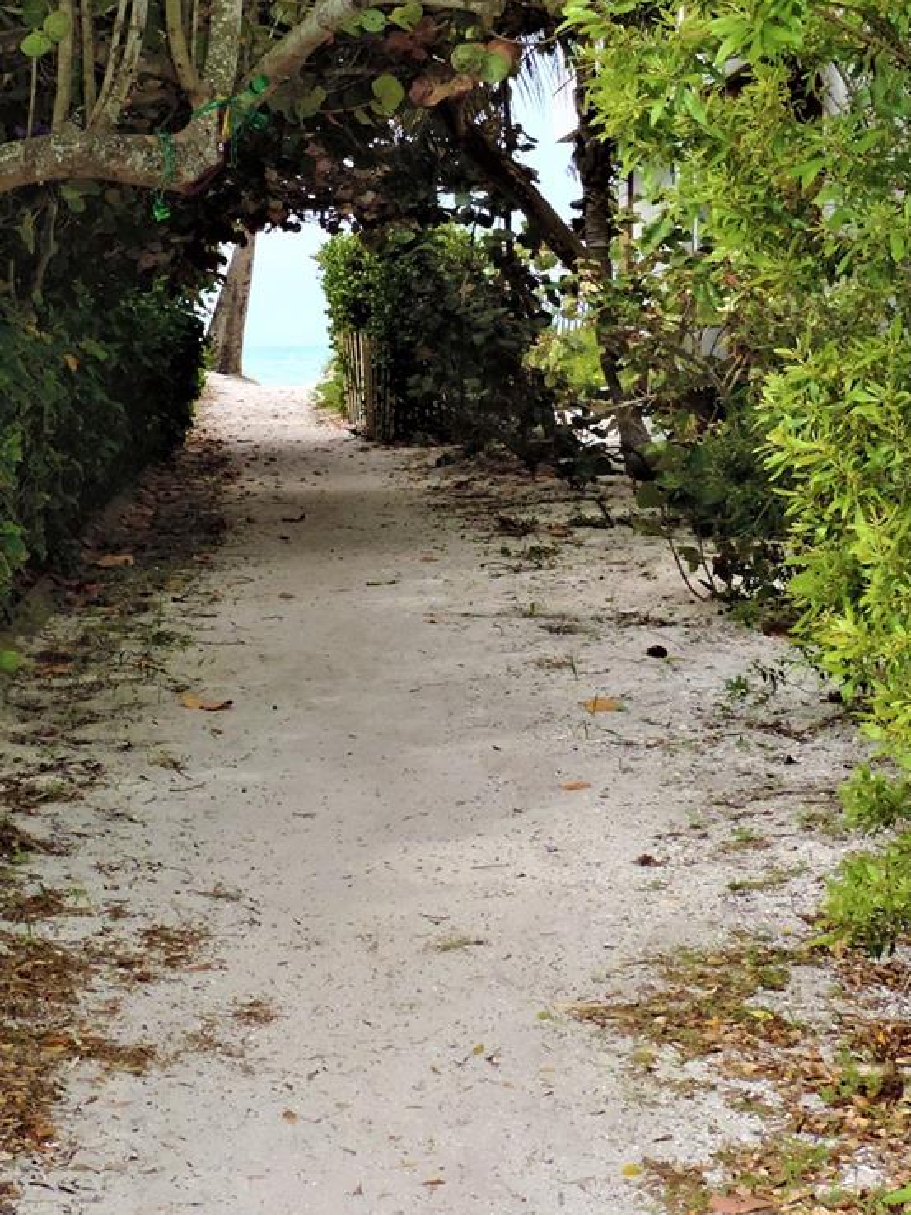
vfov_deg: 27.7
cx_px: 267
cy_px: 478
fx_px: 2456
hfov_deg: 20.9
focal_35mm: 70
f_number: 3.4
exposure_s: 1/2000
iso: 280
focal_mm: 7.6
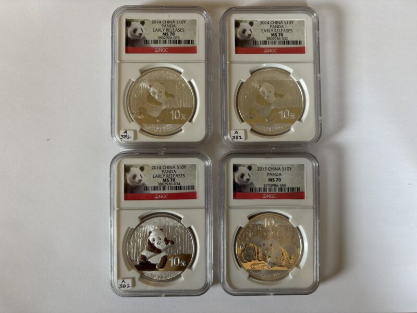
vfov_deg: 53.1
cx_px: 208
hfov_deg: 67.3
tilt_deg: -87.2
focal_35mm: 26
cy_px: 156
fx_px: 313
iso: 80
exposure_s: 1/60
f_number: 1.6
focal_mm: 5.96
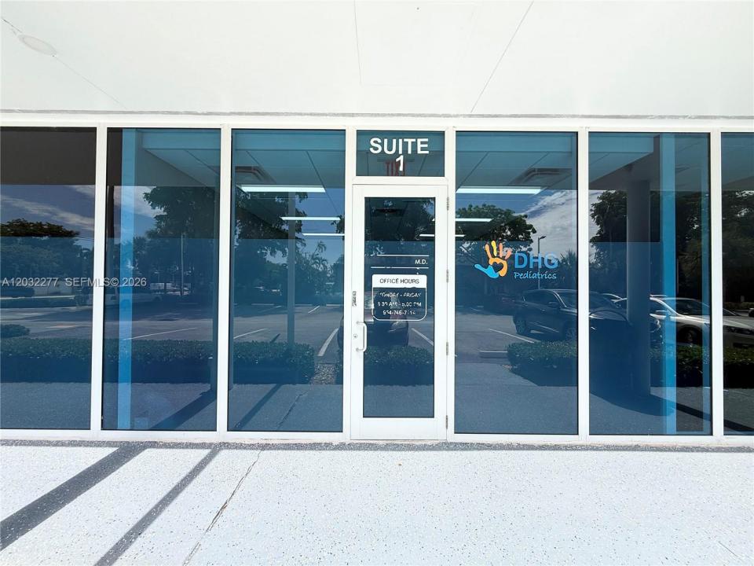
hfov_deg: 102.1
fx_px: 305
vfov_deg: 85.7
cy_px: 283
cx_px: 377
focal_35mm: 14
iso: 50
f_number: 2.2
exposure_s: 1/672
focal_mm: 2.22
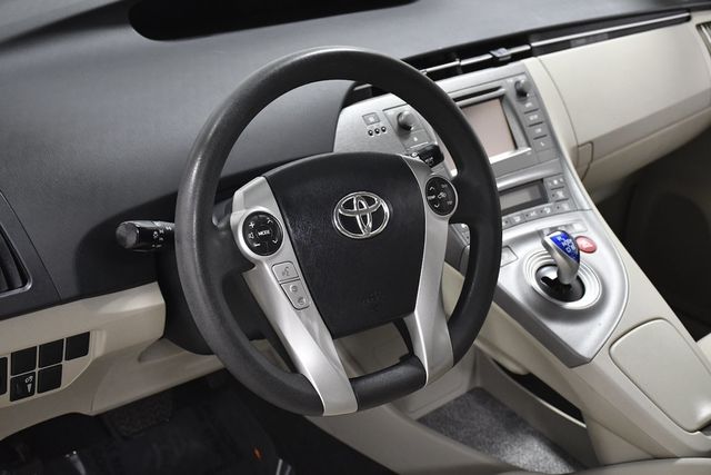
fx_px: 1007
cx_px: 356
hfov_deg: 38.9
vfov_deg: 26.5
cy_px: 238
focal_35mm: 51
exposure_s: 1/160
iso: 2500
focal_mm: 34
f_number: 4.5
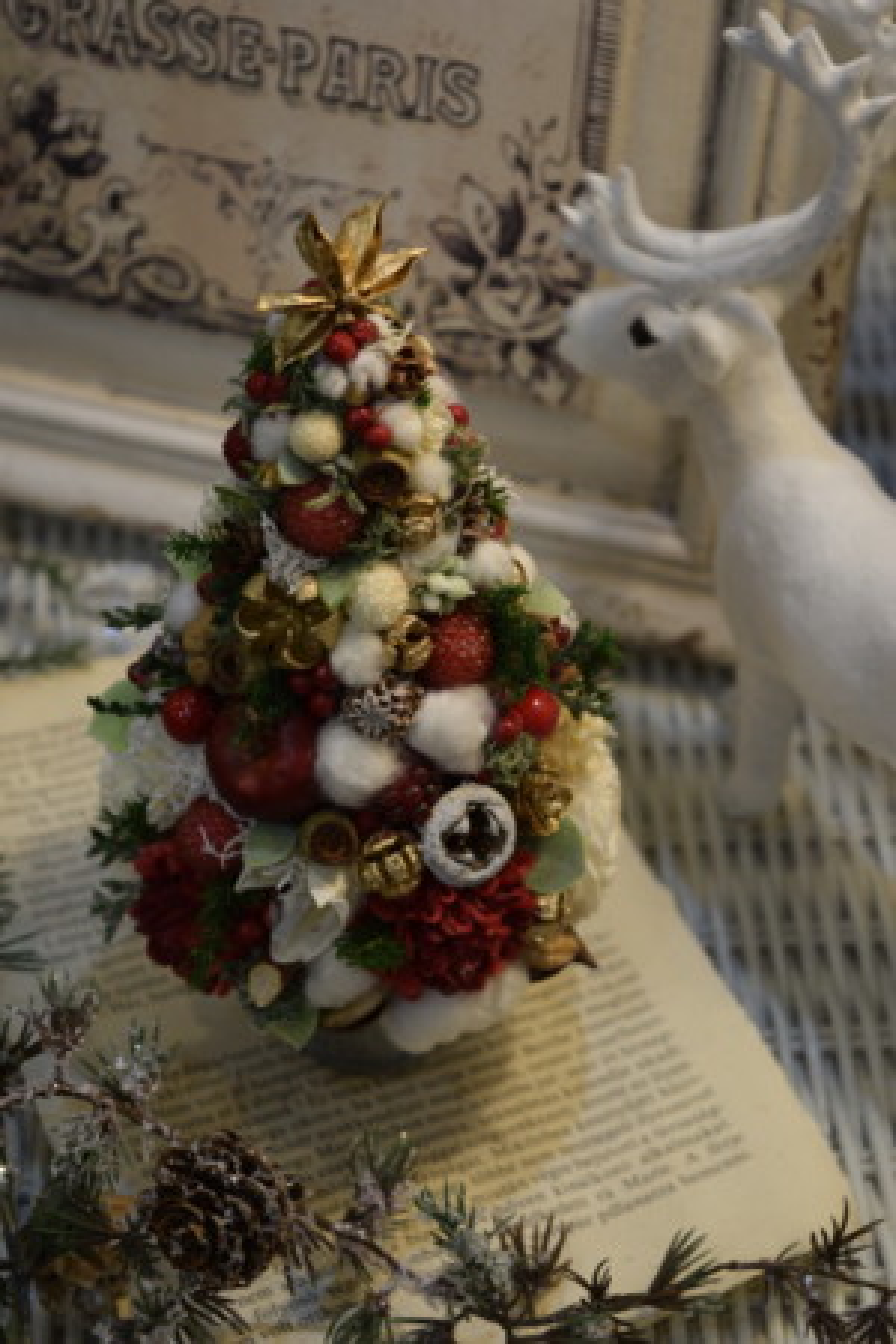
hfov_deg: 16.6
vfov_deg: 24.6
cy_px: 672
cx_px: 448
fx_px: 3080
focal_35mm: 82
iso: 640
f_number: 5.6
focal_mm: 55
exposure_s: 1/60
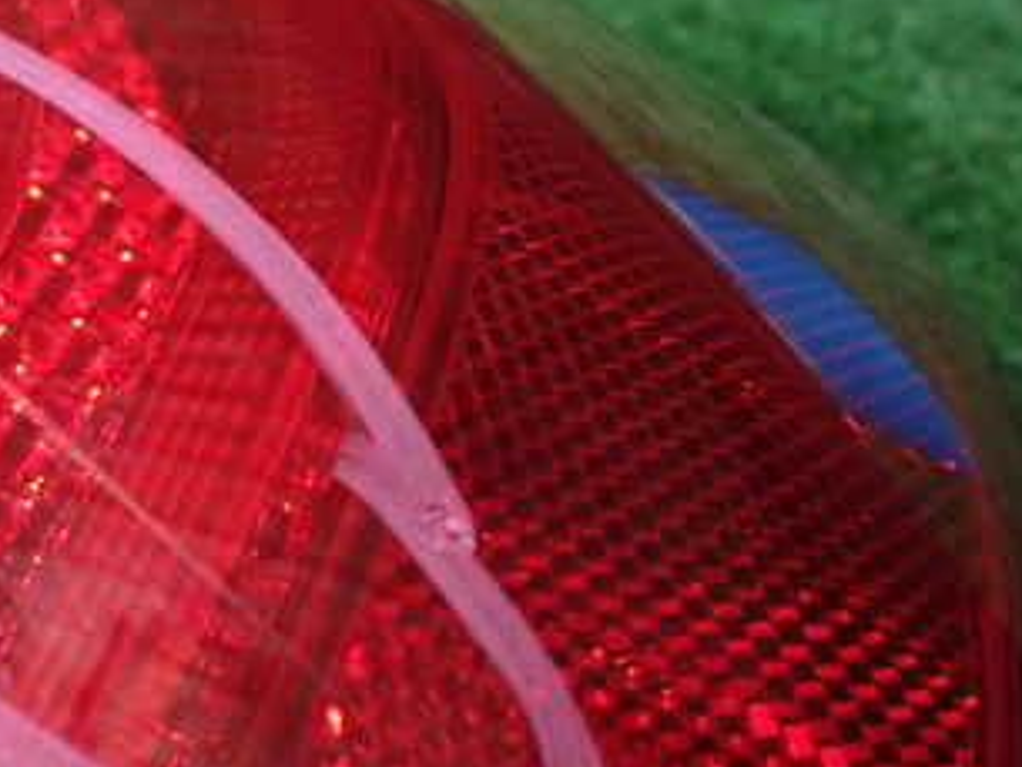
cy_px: 345
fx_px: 1743
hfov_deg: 30.8
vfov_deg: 24.8
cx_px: 57
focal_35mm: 59
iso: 800
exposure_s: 1/50
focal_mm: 5.4
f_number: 2.3
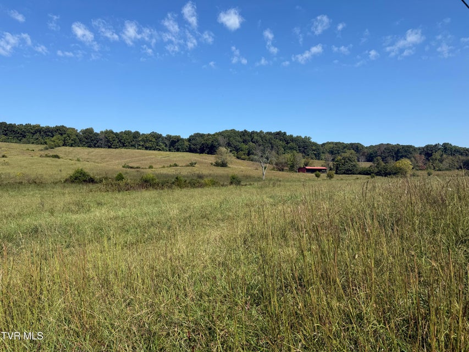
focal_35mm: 24
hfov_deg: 71.6
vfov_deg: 56.8
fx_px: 325
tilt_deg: +0.8
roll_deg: -0.3
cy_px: 176
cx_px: 234
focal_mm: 6.76
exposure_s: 1/4405
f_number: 1.78
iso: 80
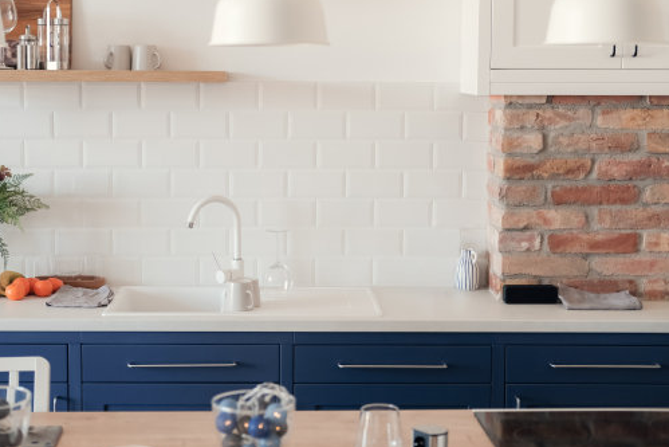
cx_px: 268
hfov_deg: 30.9
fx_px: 1208
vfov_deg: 20.9
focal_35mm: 65
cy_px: 181
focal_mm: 35
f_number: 2.5
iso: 800
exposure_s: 1/125
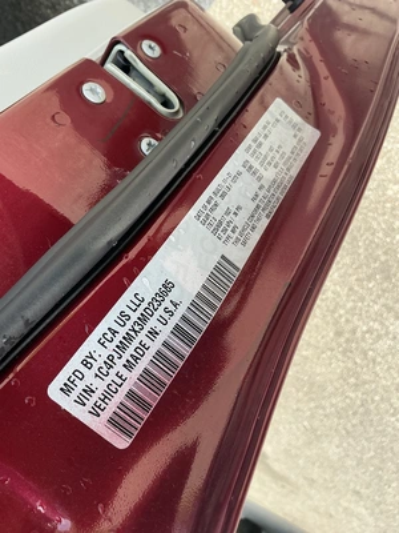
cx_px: 200
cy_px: 266
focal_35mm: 28
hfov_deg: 49.7
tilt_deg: -30.3
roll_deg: -33.6
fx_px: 430
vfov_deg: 63.4
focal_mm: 3
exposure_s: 1/300
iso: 25
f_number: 1.8
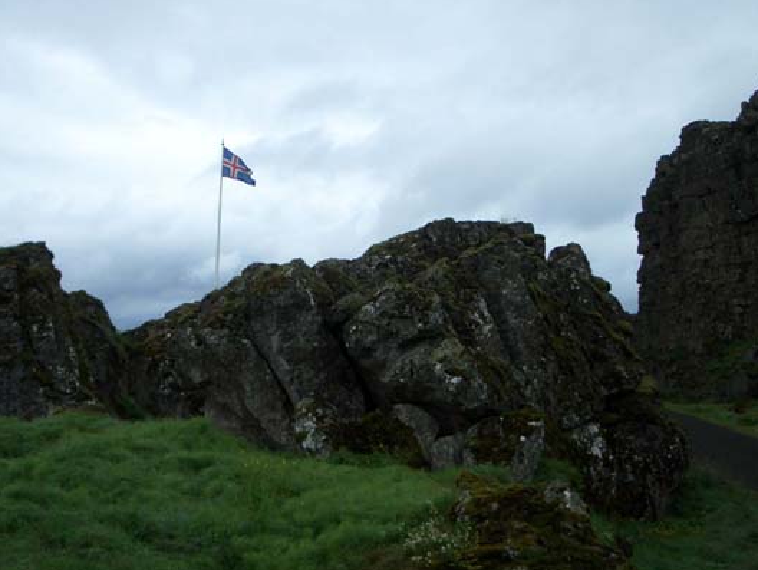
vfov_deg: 28.6
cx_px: 366
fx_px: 1118
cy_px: 289
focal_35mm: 51
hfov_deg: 37.5
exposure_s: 1/250
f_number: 5
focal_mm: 8.2
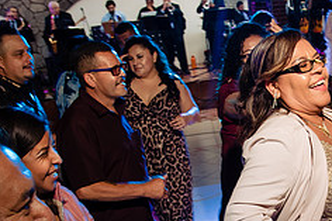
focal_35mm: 59
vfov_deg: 22.5
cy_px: 189
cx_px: 294
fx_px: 544
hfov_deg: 32.4
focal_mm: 24
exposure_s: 1/50
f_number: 7.1
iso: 2000
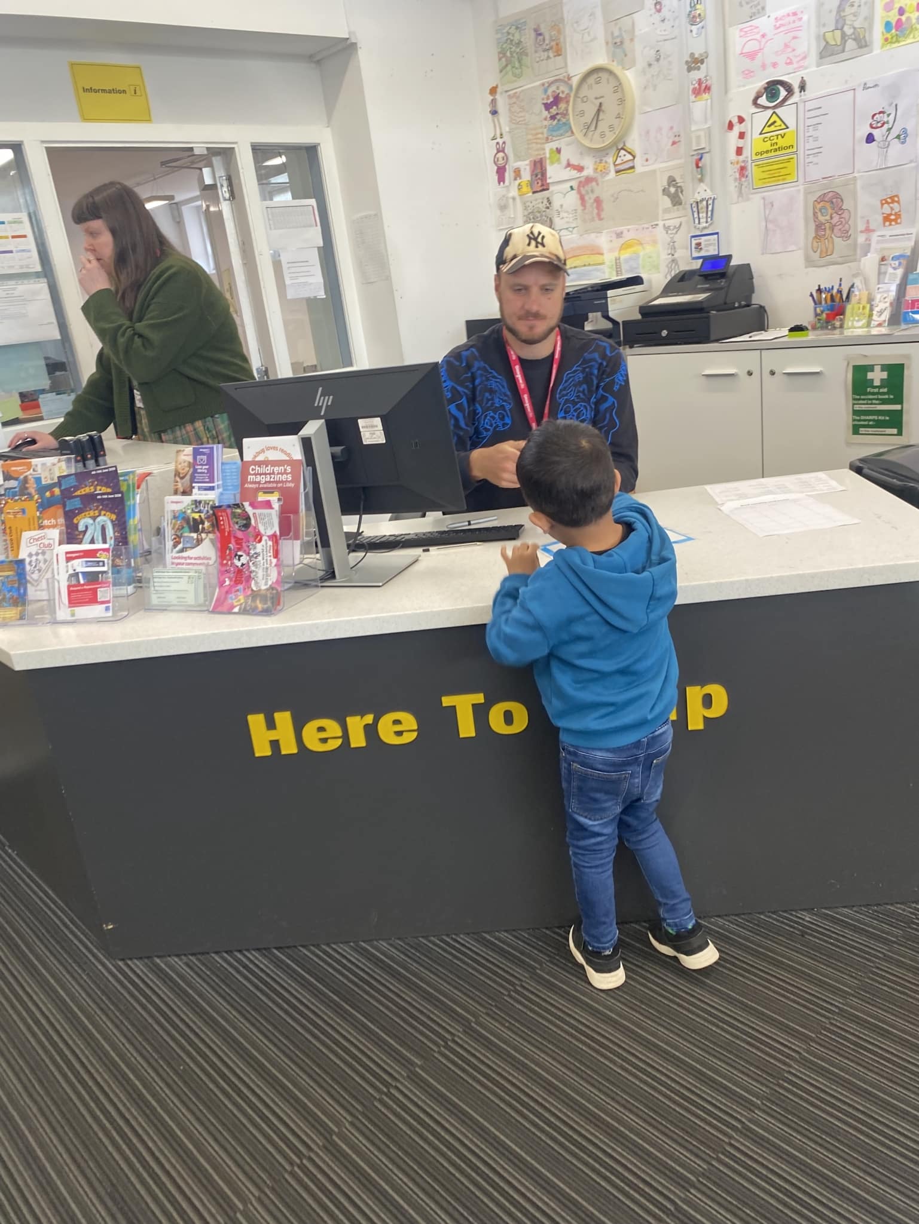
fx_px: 920
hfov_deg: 53.1
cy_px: 612
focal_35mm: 26
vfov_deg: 67.3
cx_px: 460
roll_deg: +7.4
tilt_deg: -22.2
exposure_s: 1/100
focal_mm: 4.25
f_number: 1.8
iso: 100
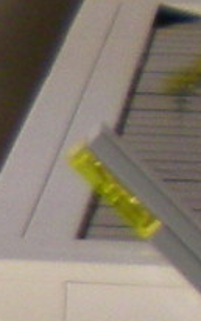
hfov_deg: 3.1
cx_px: -816
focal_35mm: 400
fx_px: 3501
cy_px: 394
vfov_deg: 5.2
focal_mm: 6.3
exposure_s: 1/61.6
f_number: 3.1
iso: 110
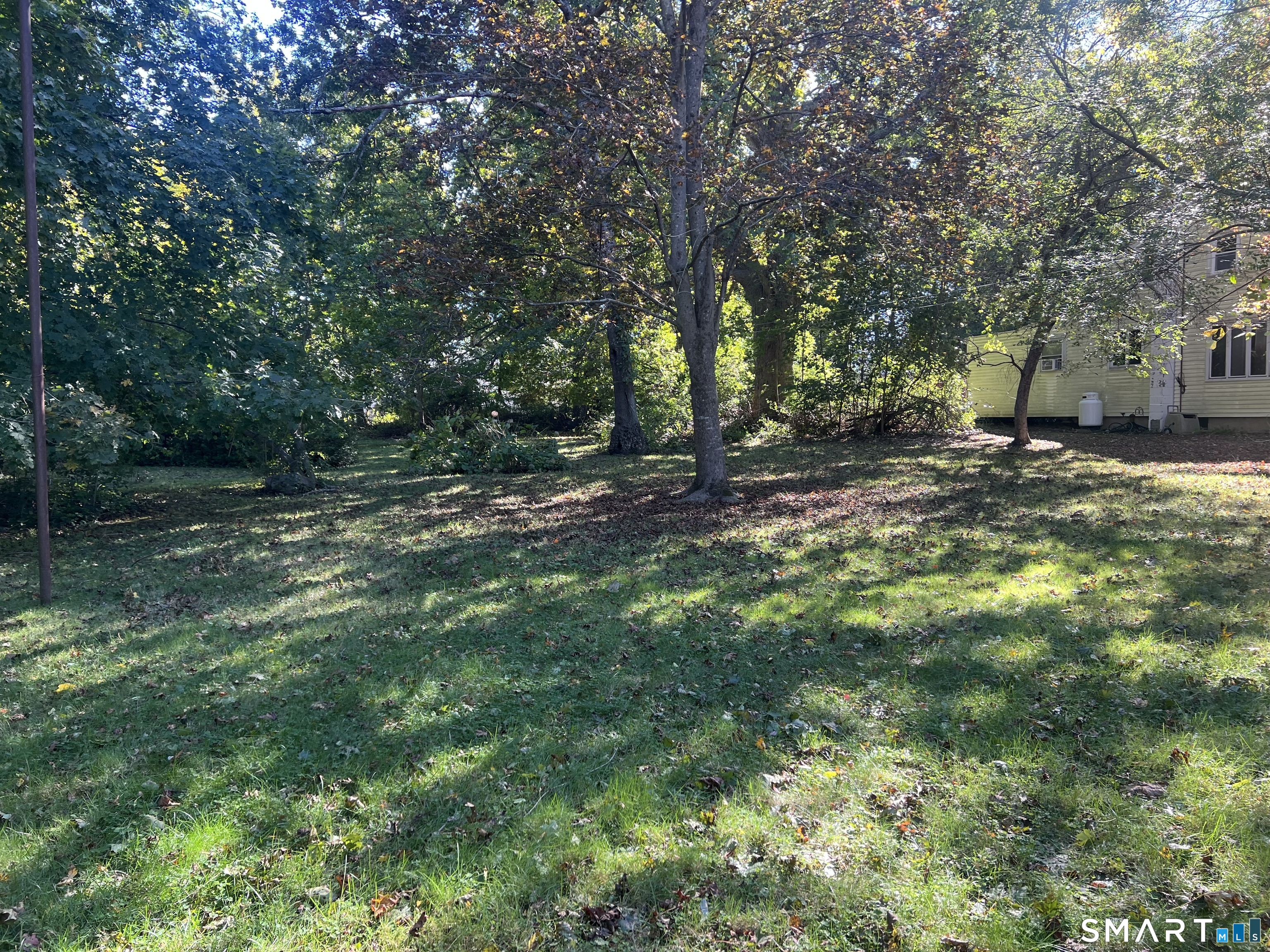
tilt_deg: -1.5
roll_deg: +0.1
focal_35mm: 26
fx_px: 954
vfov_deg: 53.1
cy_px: 476
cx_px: 635
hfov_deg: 67.3
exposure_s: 1/137
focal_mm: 5.7
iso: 32
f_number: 1.5
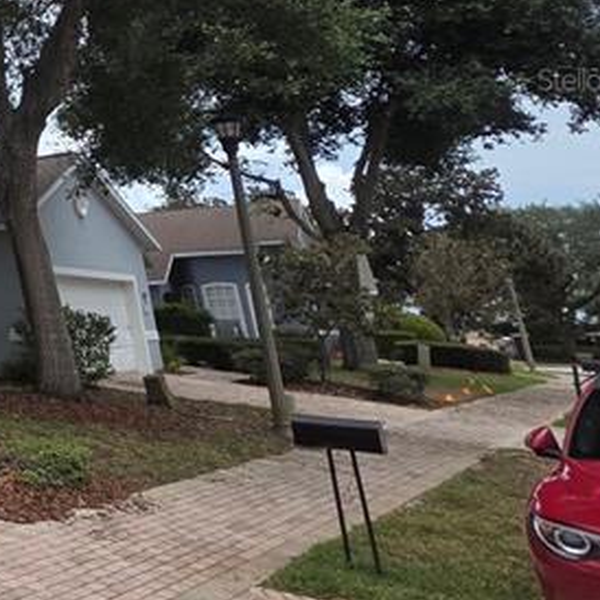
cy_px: 79
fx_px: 843
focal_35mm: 43
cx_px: -451
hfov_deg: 23.1
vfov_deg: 37.1
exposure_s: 1/1879
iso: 40
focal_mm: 2.2
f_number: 1.9
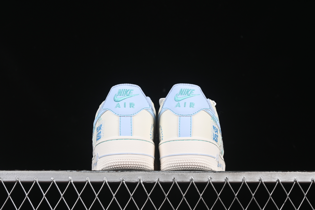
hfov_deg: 27.0
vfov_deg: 18.2
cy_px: 105
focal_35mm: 75
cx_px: 158
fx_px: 656
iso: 160
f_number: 7.1
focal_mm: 50
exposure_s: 1/80
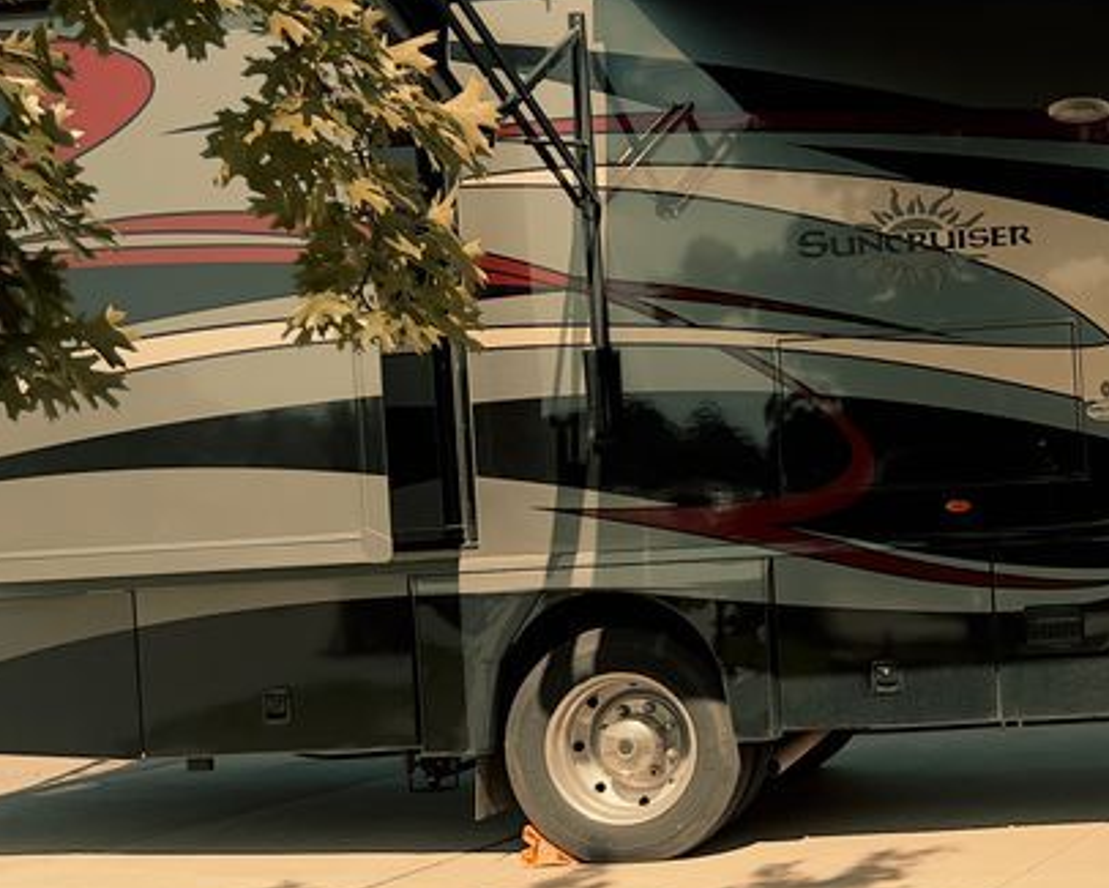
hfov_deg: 27.8
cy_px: 486
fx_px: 2101
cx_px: 1114
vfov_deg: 23.8
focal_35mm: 64
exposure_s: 1/2695
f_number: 1.5
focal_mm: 5.7
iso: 50
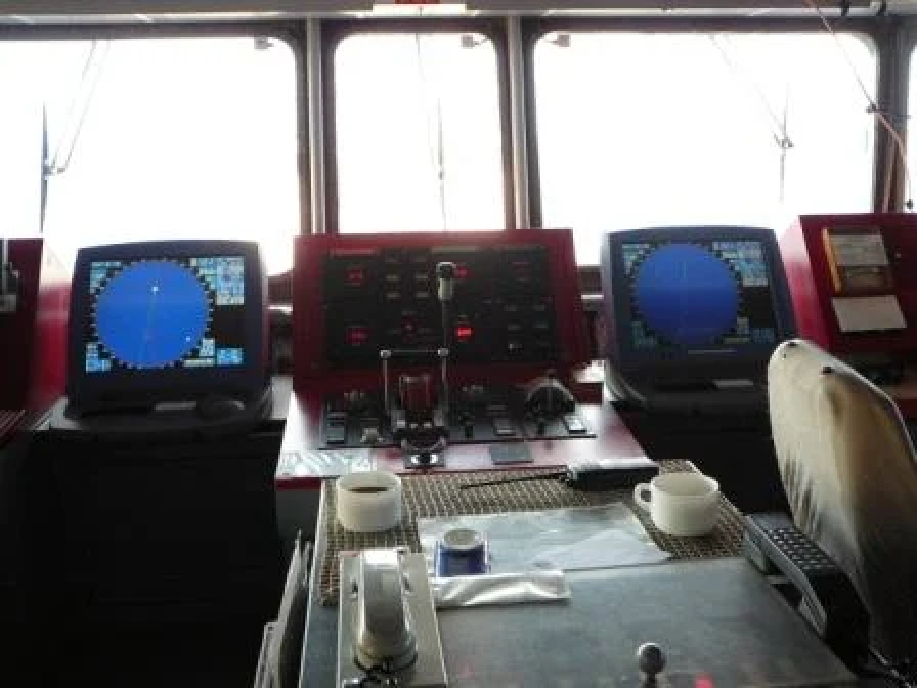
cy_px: 344
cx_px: 458
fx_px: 927
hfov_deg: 52.6
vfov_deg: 40.7
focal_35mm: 35
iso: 200
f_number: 2.8
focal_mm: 5.2
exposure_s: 1/20
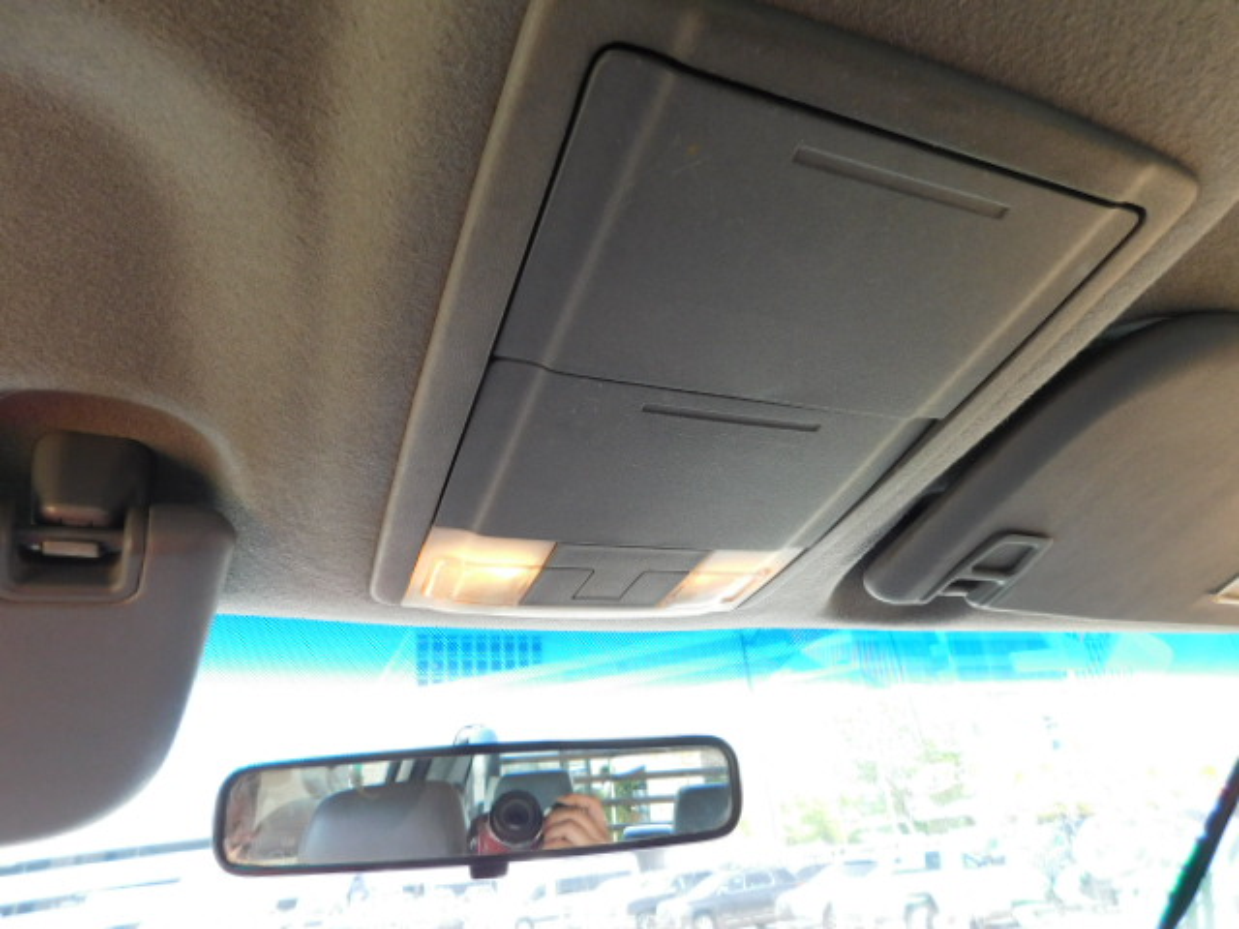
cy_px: 464
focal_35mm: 23
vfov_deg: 58.9
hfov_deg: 73.9
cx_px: 620
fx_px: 823
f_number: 3
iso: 125
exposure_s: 1/100
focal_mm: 4
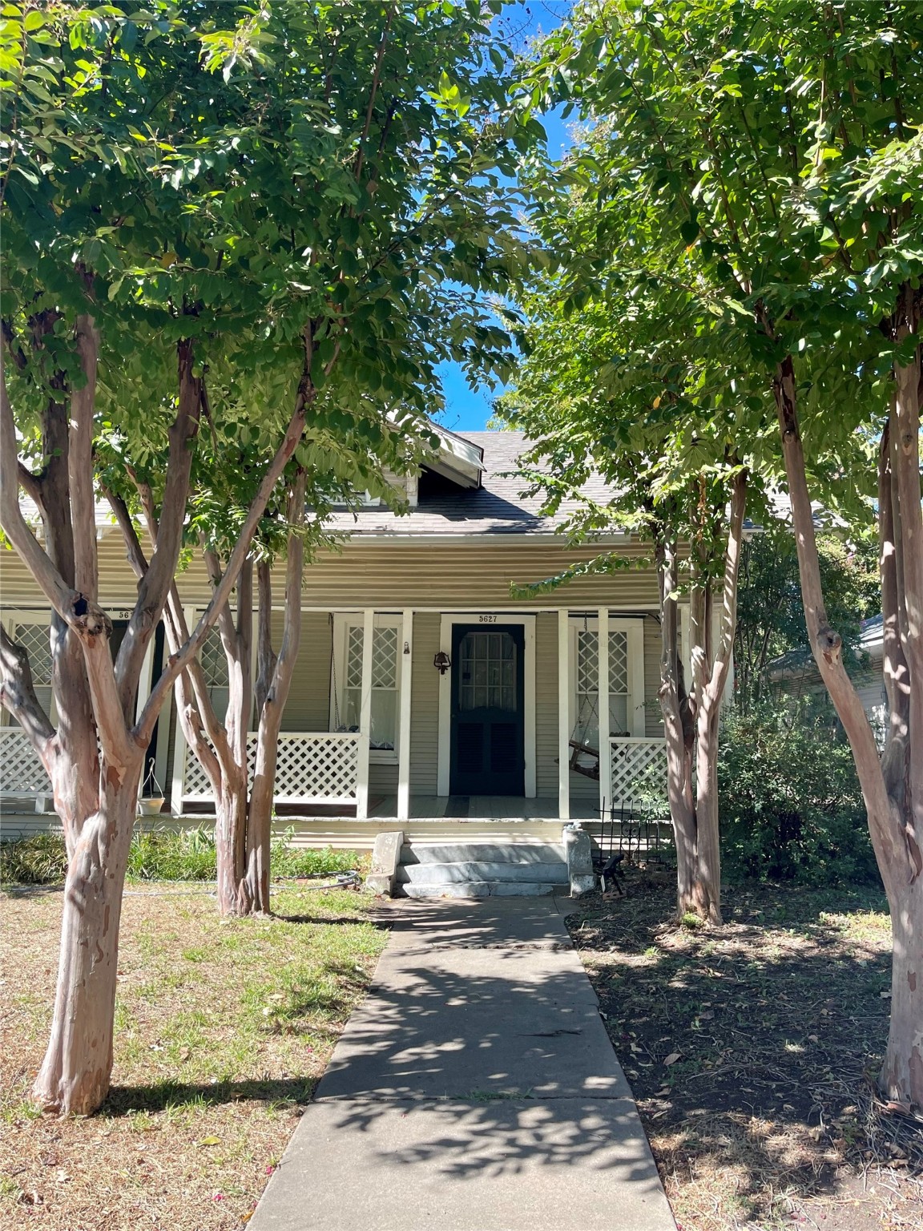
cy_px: 616
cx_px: 462
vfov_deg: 67.3
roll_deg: -1.3
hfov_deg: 53.1
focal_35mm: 26
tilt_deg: +8.0
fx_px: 924
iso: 32
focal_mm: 5.1
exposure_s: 1/750
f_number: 1.6
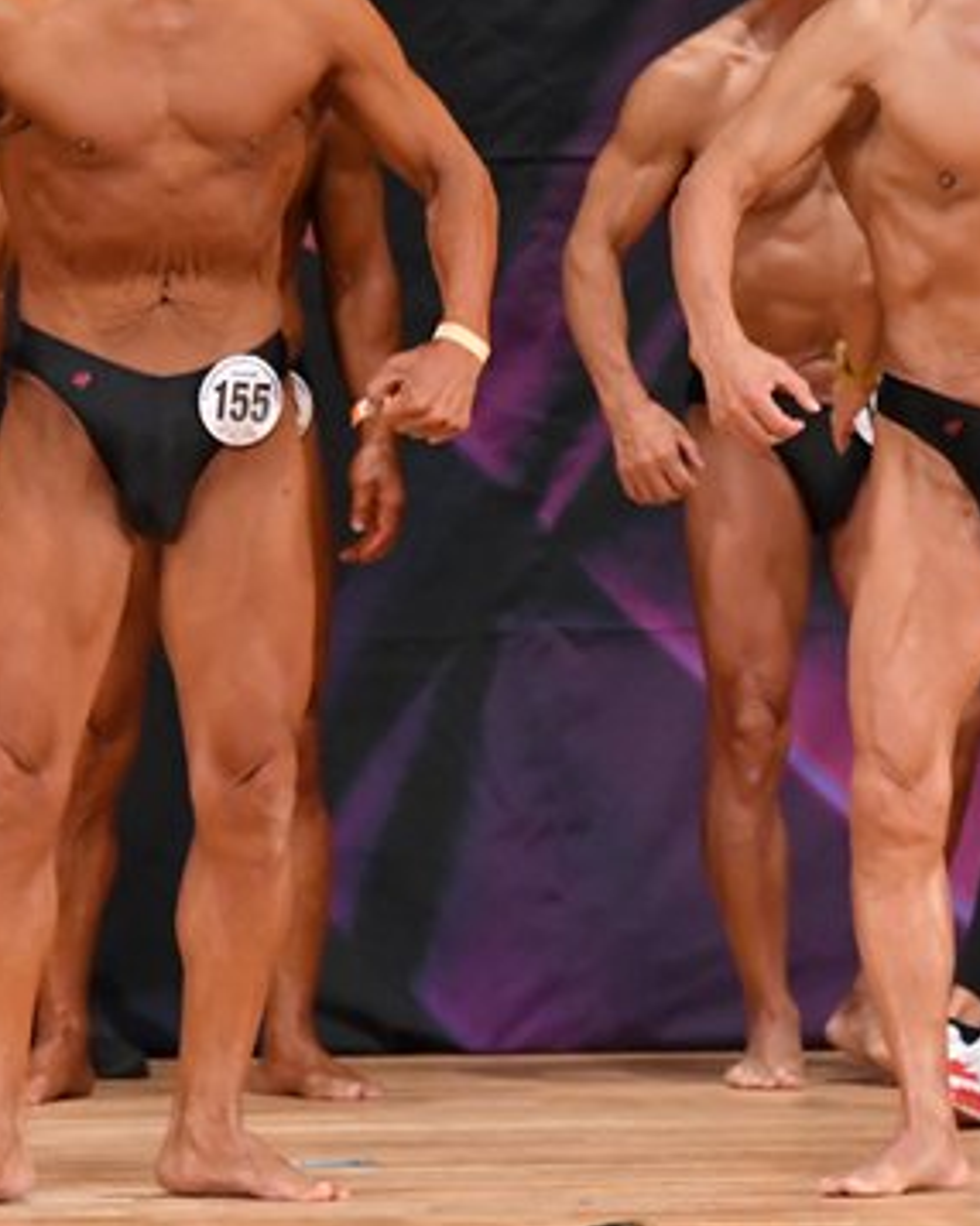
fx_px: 21010
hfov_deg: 2.7
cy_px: 414
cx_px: 536
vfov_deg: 3.3
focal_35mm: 579
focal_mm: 190
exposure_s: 1/400
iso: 5000
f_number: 5.6
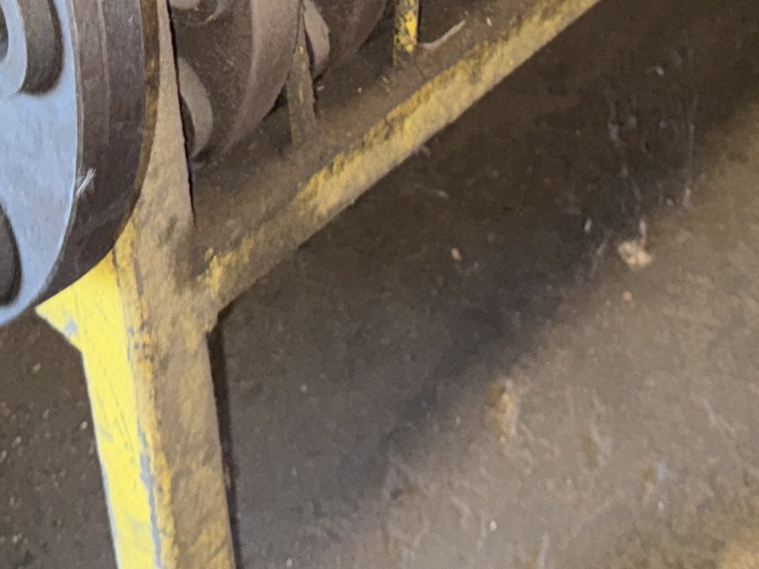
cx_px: 649
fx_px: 2126
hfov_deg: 19.9
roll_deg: -8.4
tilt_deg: -33.2
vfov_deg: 14.0
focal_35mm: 97
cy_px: -347
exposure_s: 1/13
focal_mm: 6.76
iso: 80
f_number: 1.78
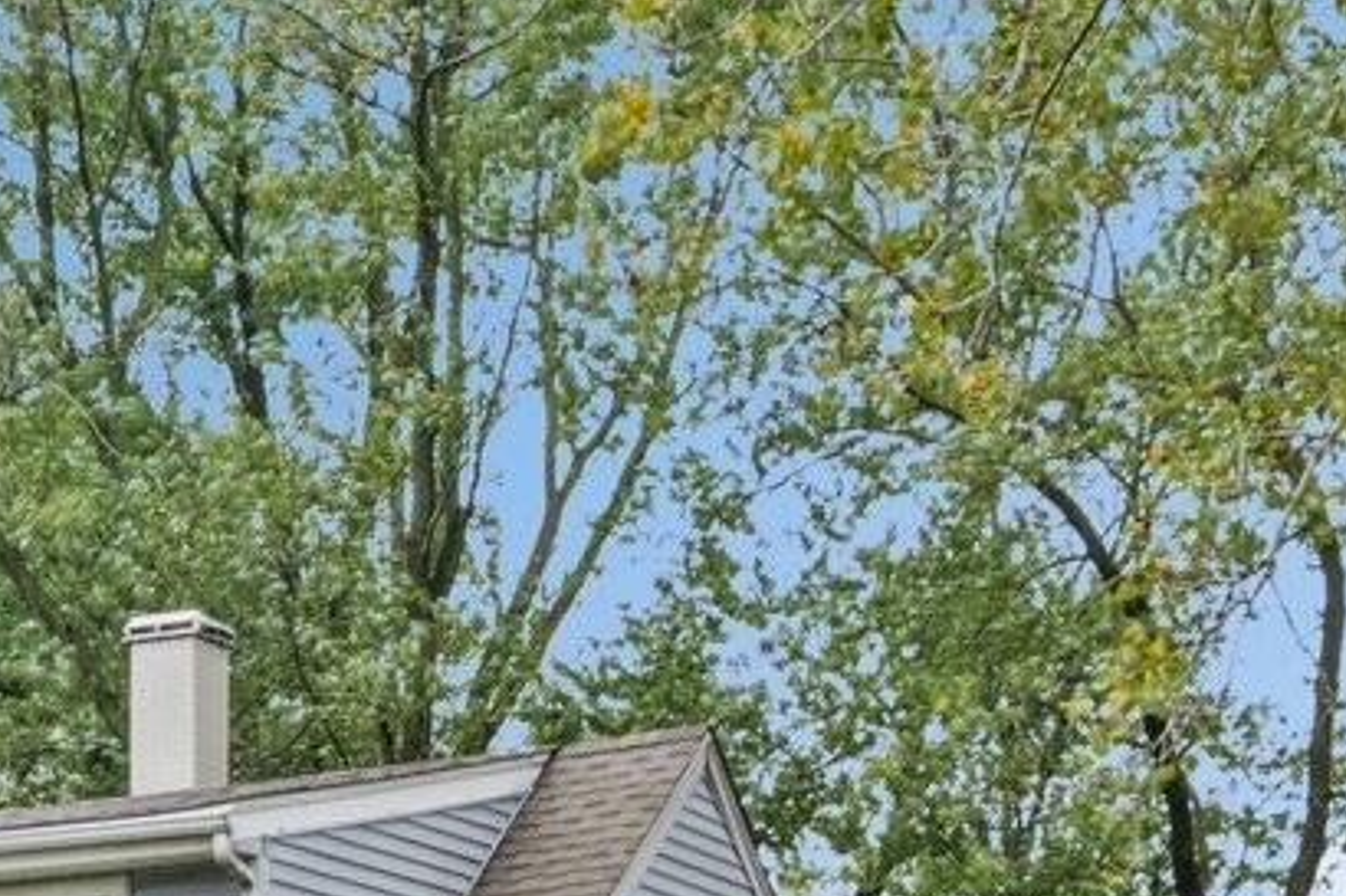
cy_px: 1326
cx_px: 95
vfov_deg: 11.3
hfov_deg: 17.2
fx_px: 4373
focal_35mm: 117
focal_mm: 20
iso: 100
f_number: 18
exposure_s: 1/3
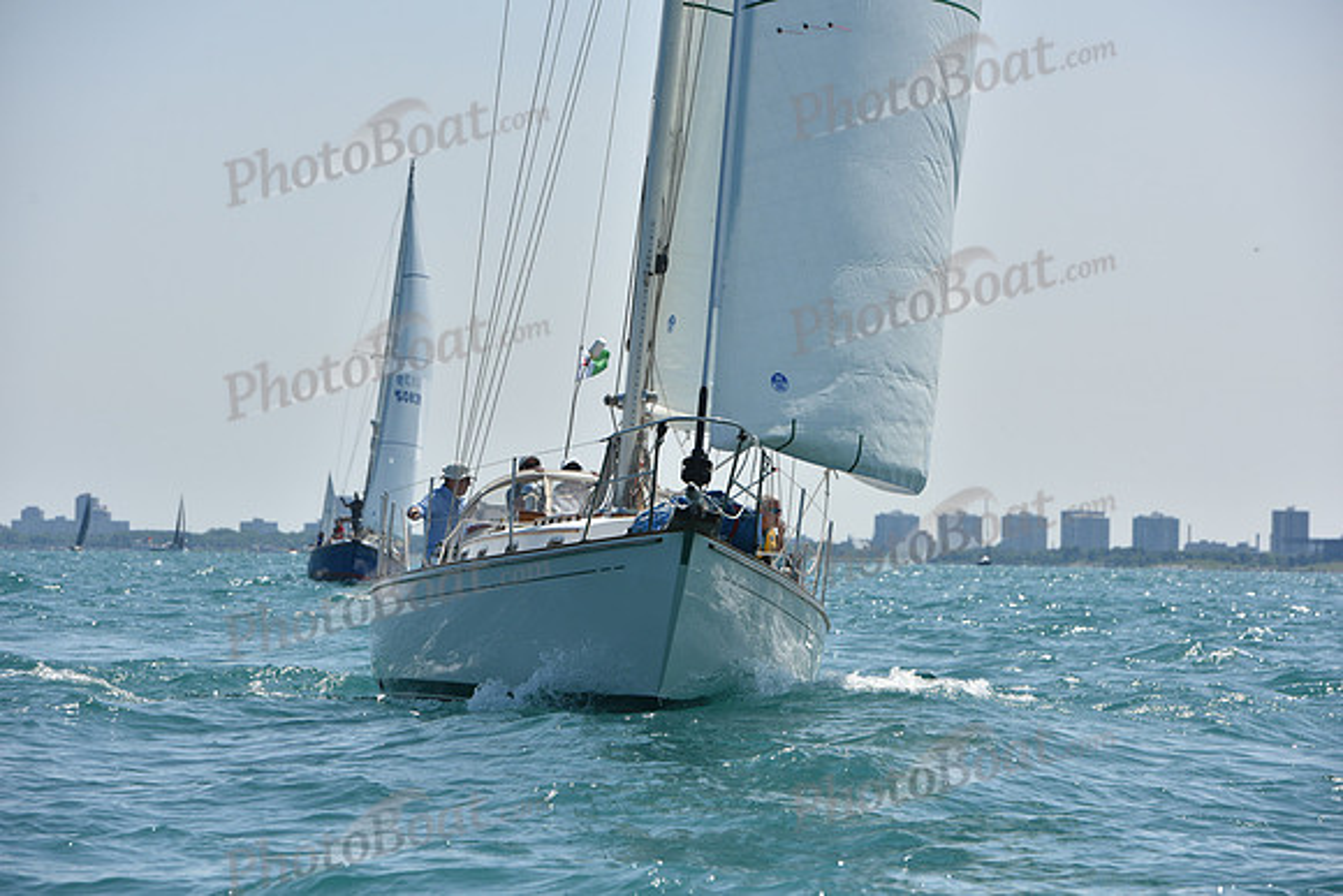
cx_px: 672
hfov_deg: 12.4
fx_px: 6157
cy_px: 448
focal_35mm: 165
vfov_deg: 8.3
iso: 250
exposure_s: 1/1250
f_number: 8
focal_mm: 165
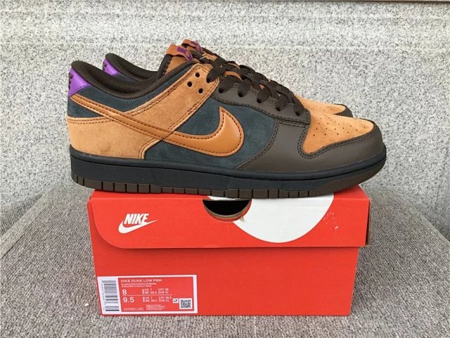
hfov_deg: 58.4
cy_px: 169
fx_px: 403
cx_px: 225
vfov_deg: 45.4
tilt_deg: -18.5
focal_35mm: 31
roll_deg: -0.6
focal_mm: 3.3
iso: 32
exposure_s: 1/50
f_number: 2.4
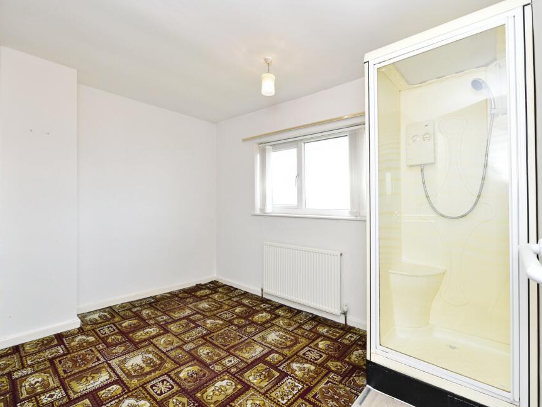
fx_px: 251
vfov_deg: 78.1
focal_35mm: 16
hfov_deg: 94.5
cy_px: 202
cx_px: 279
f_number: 4.8
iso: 400
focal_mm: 14
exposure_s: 1/90
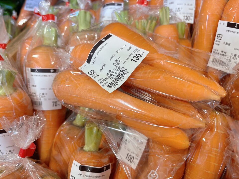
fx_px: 180
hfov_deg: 67.3
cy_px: 90
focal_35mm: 26
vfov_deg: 53.1
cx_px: 120
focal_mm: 5.96
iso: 100
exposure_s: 1/60
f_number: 1.6
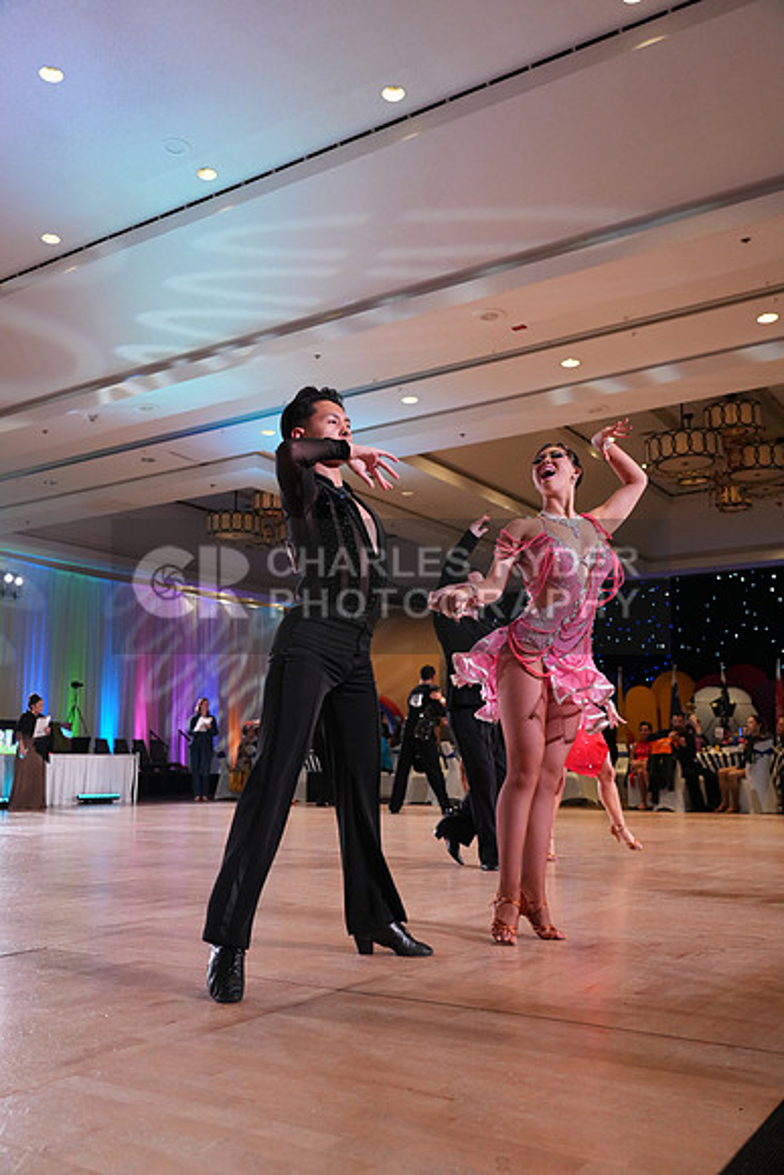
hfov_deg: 43.6
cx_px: 392
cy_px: 588
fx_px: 979
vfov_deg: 61.9
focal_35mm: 30
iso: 2500
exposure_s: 1/500
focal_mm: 30
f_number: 4
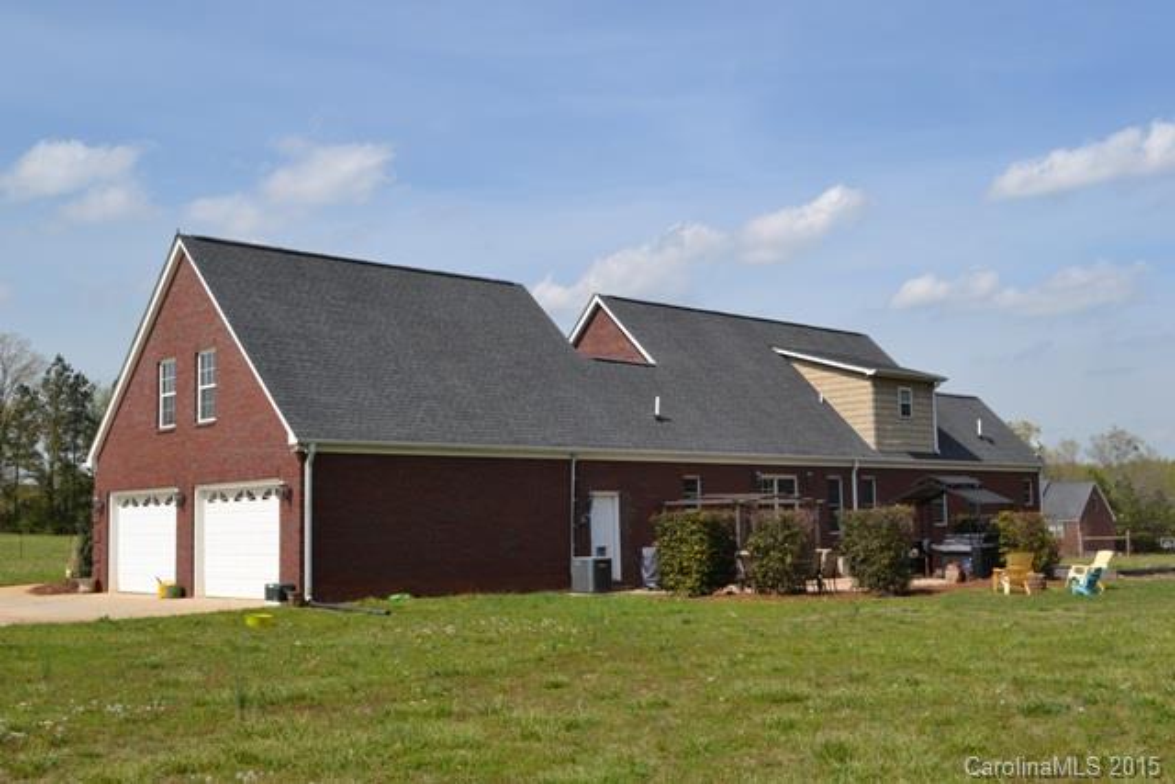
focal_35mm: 39
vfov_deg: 34.2
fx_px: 1273
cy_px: 392
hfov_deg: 49.5
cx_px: 588
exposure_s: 1/250
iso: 100
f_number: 8
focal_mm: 26
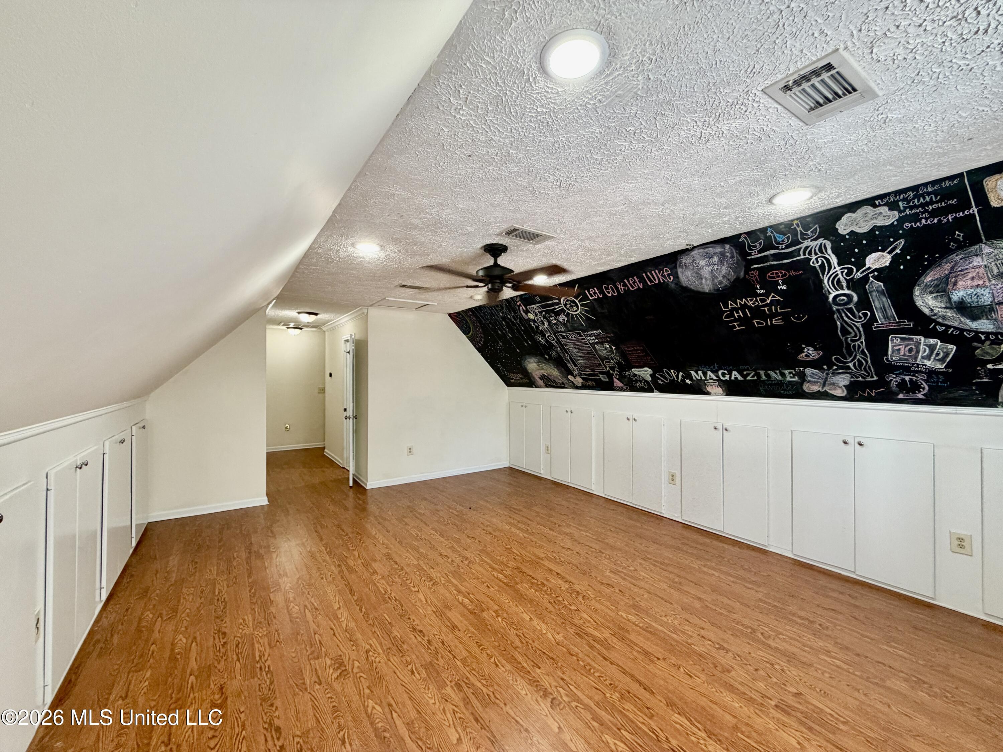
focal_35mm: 14
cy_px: 376
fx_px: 406
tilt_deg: +0.2
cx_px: 502
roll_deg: +0.5
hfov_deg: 102.1
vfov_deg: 85.7
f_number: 2.2
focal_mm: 2.22
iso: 200
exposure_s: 1/60
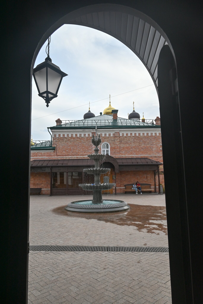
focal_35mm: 24
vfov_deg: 73.7
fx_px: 203
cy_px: 152
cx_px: 102
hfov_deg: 53.2
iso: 640
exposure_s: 1/1250
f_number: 6.3
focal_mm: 24
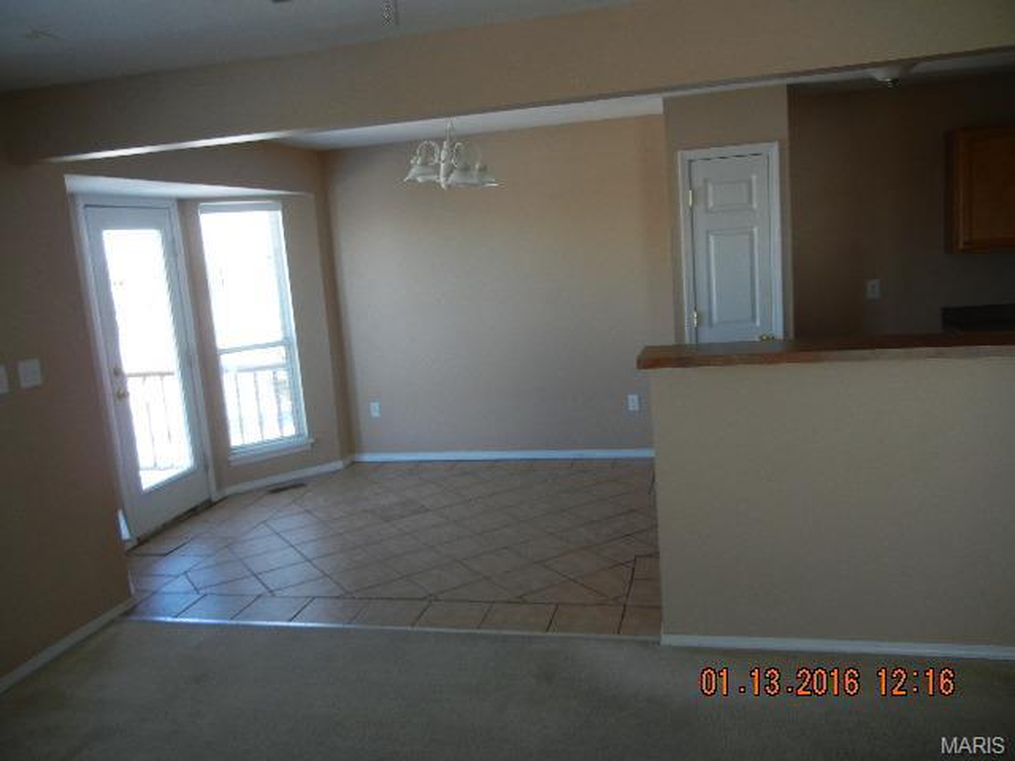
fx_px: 880
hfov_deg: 60.0
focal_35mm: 30
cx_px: 508
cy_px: 380
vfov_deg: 46.8
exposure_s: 1/87
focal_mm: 5.4
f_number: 3.5
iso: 160
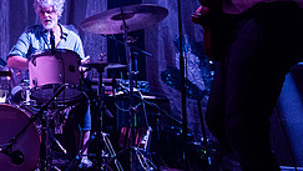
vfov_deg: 19.4
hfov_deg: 31.4
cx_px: -21
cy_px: -9
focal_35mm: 60
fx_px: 482
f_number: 3.2
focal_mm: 24
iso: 3200
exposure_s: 1/125
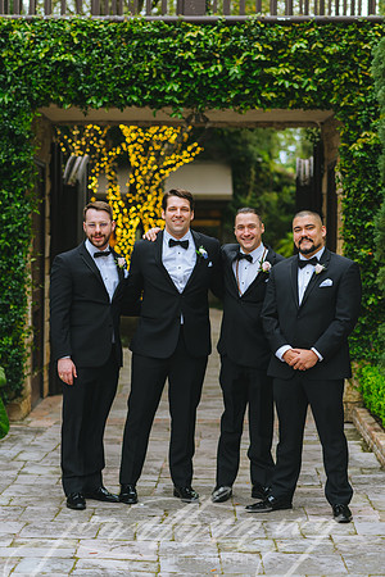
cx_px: 192
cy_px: 288
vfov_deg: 23.9
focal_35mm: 85
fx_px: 1363
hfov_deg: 16.1
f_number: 2.8
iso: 400
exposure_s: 1/800
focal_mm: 85
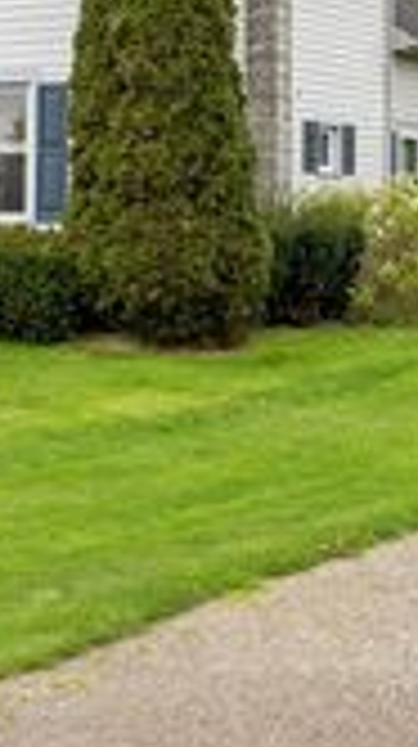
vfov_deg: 25.2
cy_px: 97
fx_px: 1621
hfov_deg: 14.0
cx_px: -157
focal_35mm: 82
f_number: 7.1
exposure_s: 1/160
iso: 400
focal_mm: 26
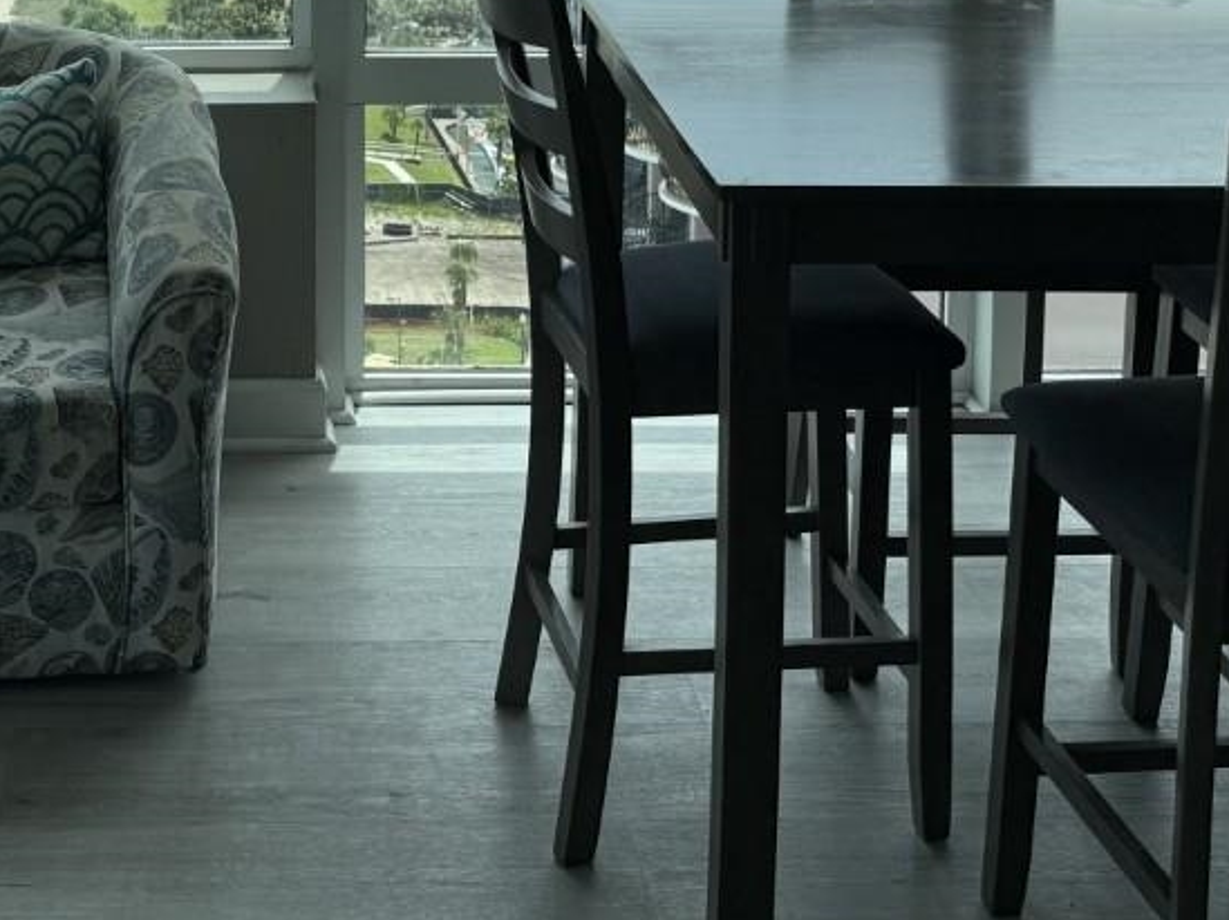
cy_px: -141
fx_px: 2235
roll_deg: +0.1
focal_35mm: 63
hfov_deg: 30.2
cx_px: 282
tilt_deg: -7.7
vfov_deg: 21.8
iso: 80
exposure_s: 1/3759
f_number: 1.78
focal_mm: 6.76
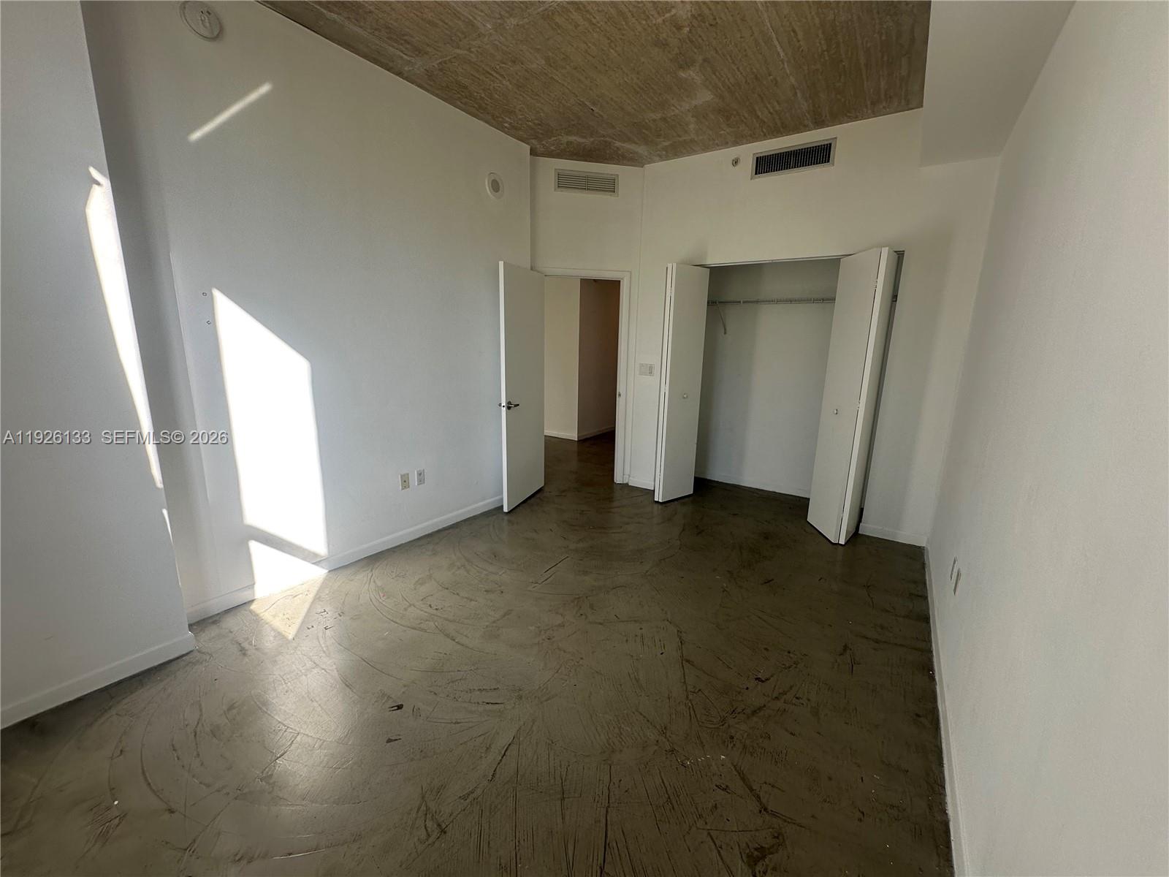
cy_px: 438
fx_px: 473
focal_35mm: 14
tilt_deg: -10.6
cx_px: 584
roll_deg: -1.8
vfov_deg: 85.7
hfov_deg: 102.1
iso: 40
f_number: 2.2
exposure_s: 1/138
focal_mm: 2.22
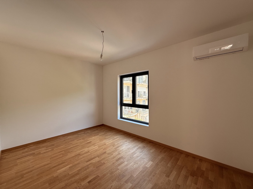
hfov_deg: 102.1
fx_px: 102
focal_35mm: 14
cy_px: 94
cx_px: 126
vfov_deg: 85.7
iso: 64
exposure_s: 1/118
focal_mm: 2.2
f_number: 2.2
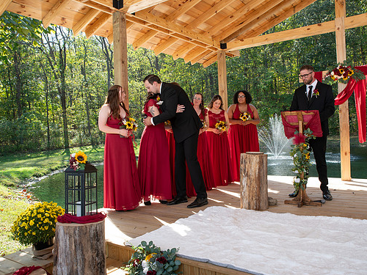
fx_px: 307
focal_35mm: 29
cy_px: 139
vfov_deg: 48.2
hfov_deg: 61.6
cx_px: 199
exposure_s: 1/200
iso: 320
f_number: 5.6
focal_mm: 26
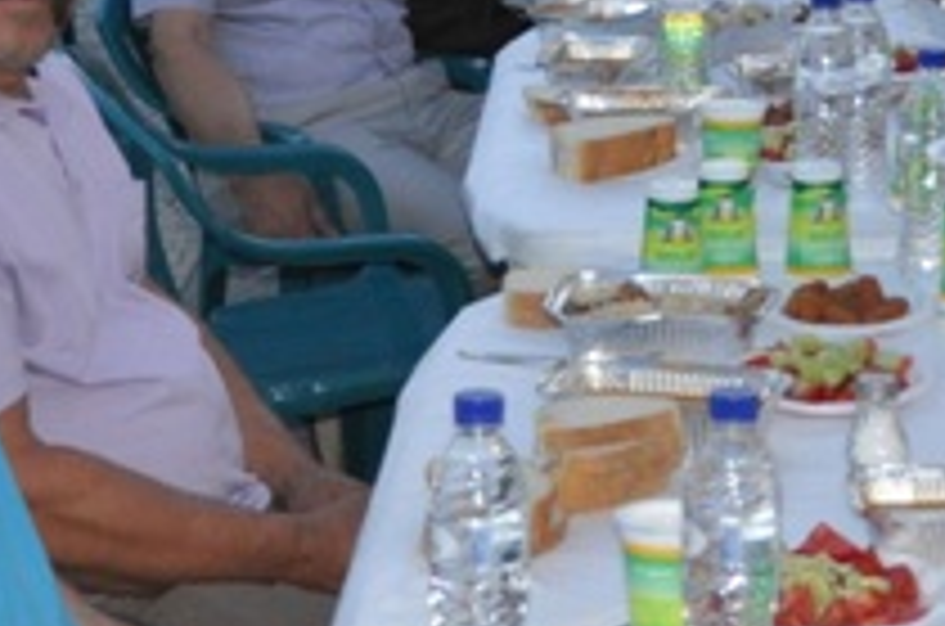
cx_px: 583
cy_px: -227
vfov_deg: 10.6
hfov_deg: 16.4
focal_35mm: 125
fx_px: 3274
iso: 800
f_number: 3.5
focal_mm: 18
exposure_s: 1/60
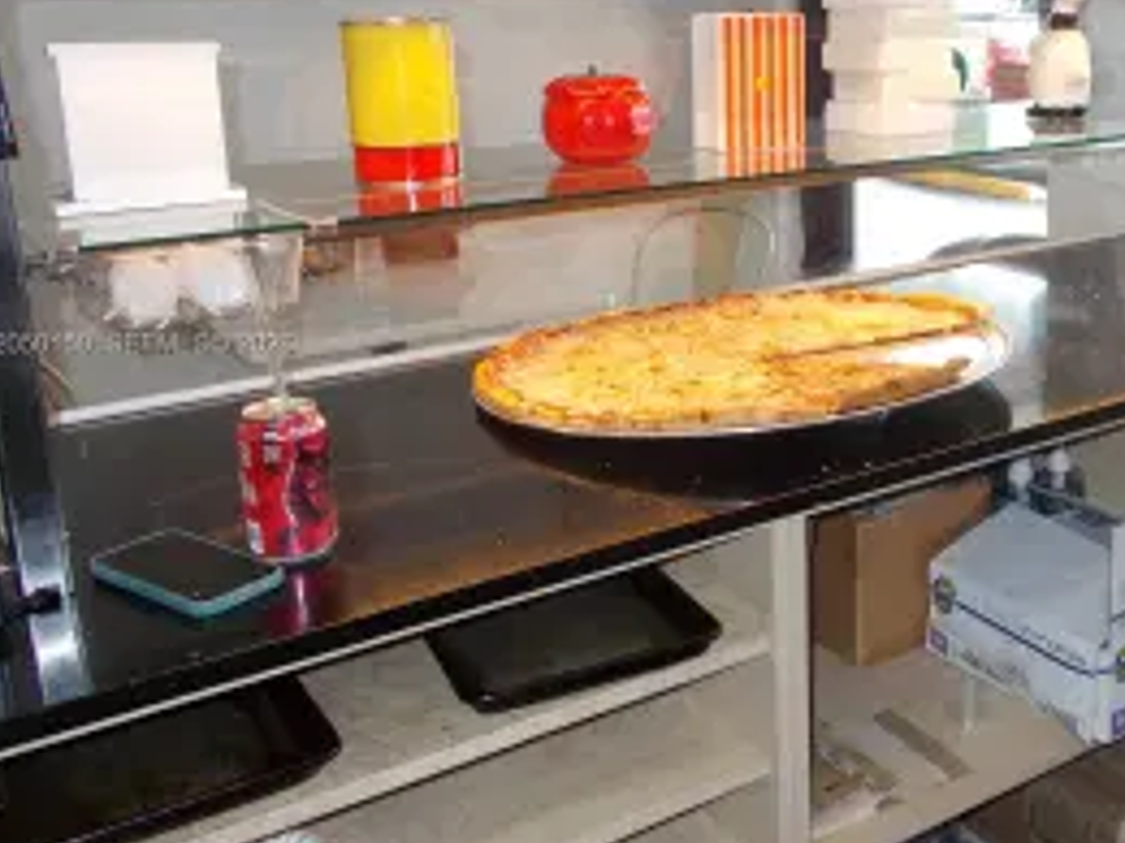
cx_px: 822
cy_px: 346
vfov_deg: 35.9
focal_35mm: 40
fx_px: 1300
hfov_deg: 45.4
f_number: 3.2
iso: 80
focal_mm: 4.6
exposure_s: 1/40
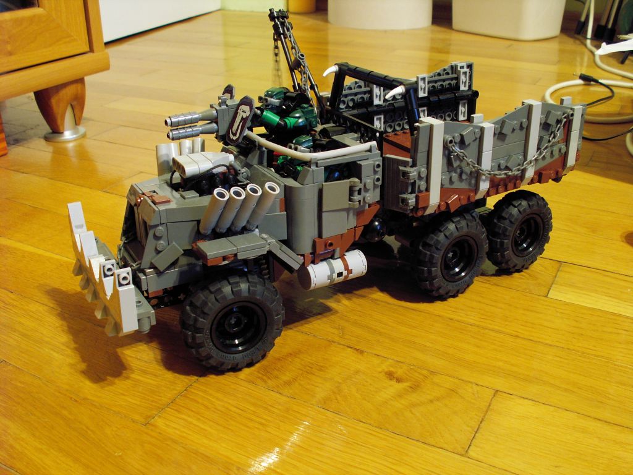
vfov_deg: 40.7
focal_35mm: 35
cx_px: 316
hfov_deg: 52.6
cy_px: 238
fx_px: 640
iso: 100
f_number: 3.2
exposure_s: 1
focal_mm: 5.86
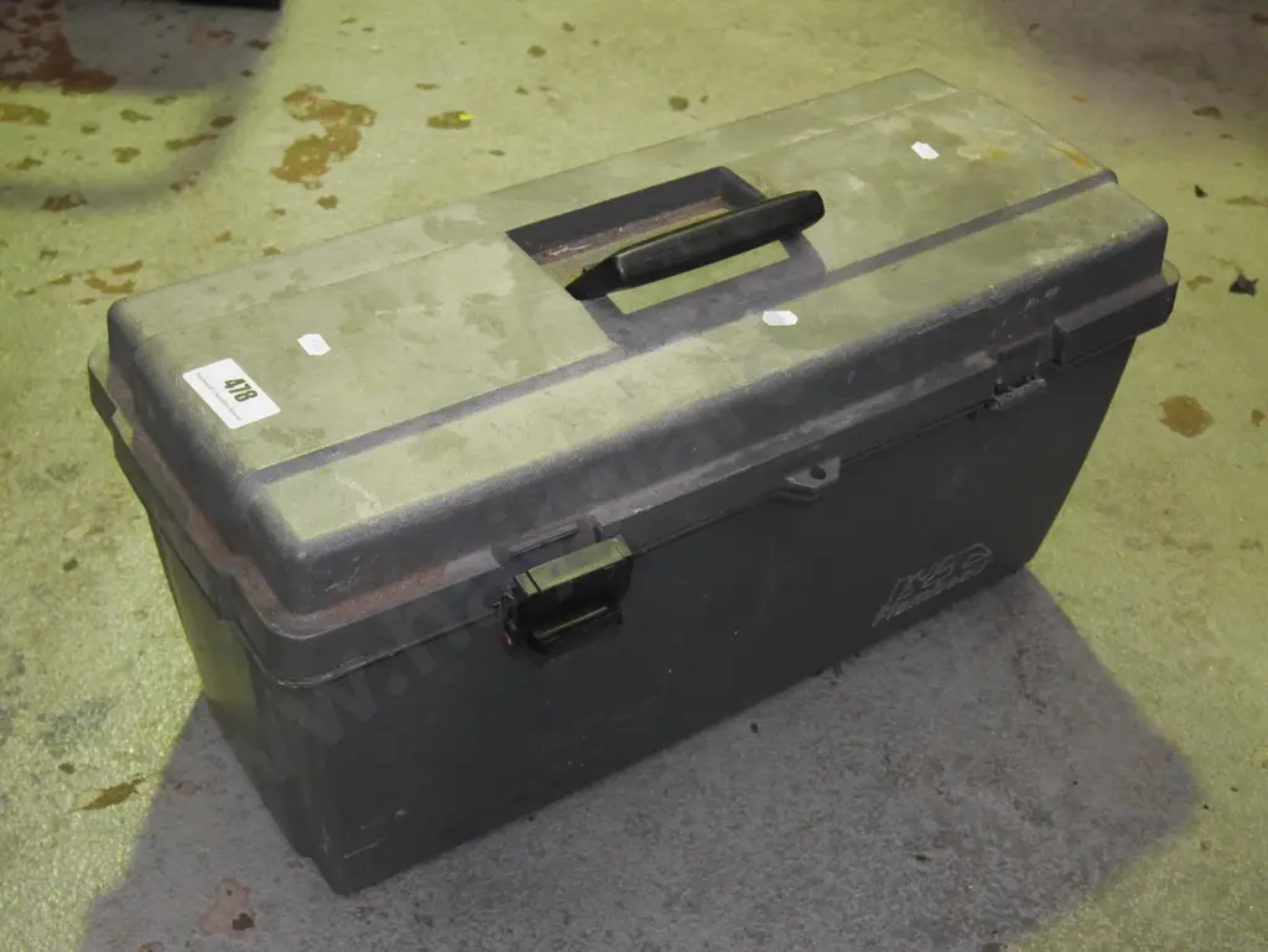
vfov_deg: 32.9
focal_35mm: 44
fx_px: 1612
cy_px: 476
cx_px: 634
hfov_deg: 42.9
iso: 3200
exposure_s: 1/60
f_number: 4.9
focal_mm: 22
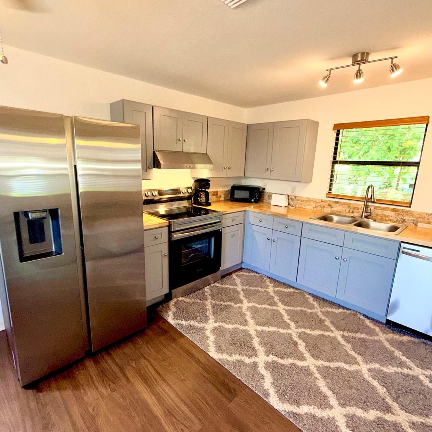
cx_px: 216
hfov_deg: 80.7
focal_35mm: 18
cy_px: 215
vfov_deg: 80.7
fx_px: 254
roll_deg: -2.6
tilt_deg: -12.2
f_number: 2.2
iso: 80
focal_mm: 2.22
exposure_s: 1/72
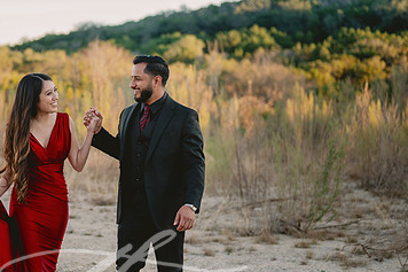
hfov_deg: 23.7
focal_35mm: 85
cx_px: 114
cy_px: 155
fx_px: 963
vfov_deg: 16.1
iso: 50
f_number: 2
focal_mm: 50
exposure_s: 1/320
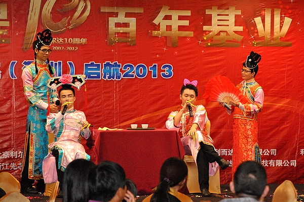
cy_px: 101
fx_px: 1089
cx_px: 152
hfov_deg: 15.9
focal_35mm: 129
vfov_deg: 10.6
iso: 1600
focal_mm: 86
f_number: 4.2
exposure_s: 1/200
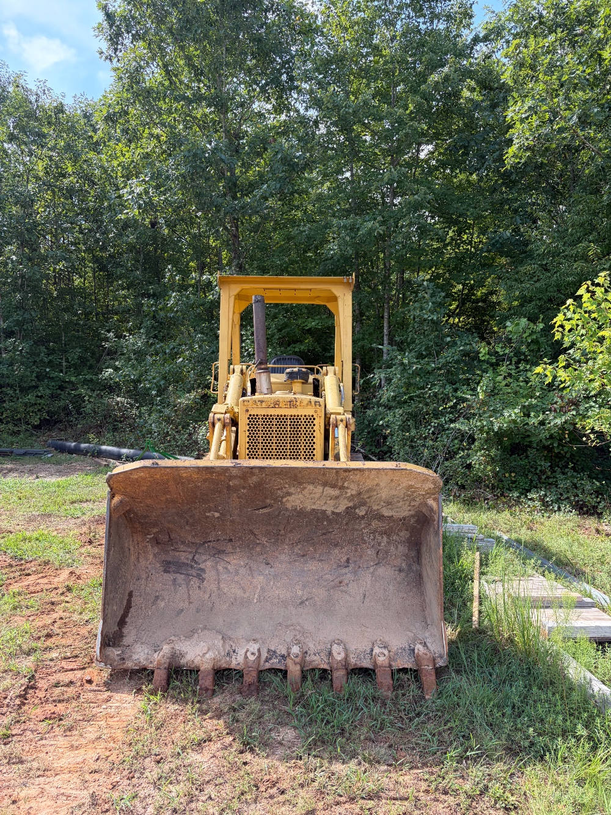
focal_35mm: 26
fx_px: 612
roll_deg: +2.5
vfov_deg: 67.3
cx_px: 306
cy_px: 408
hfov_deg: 53.0
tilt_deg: +1.1
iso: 50
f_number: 1.6
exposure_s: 1/548
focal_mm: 5.96
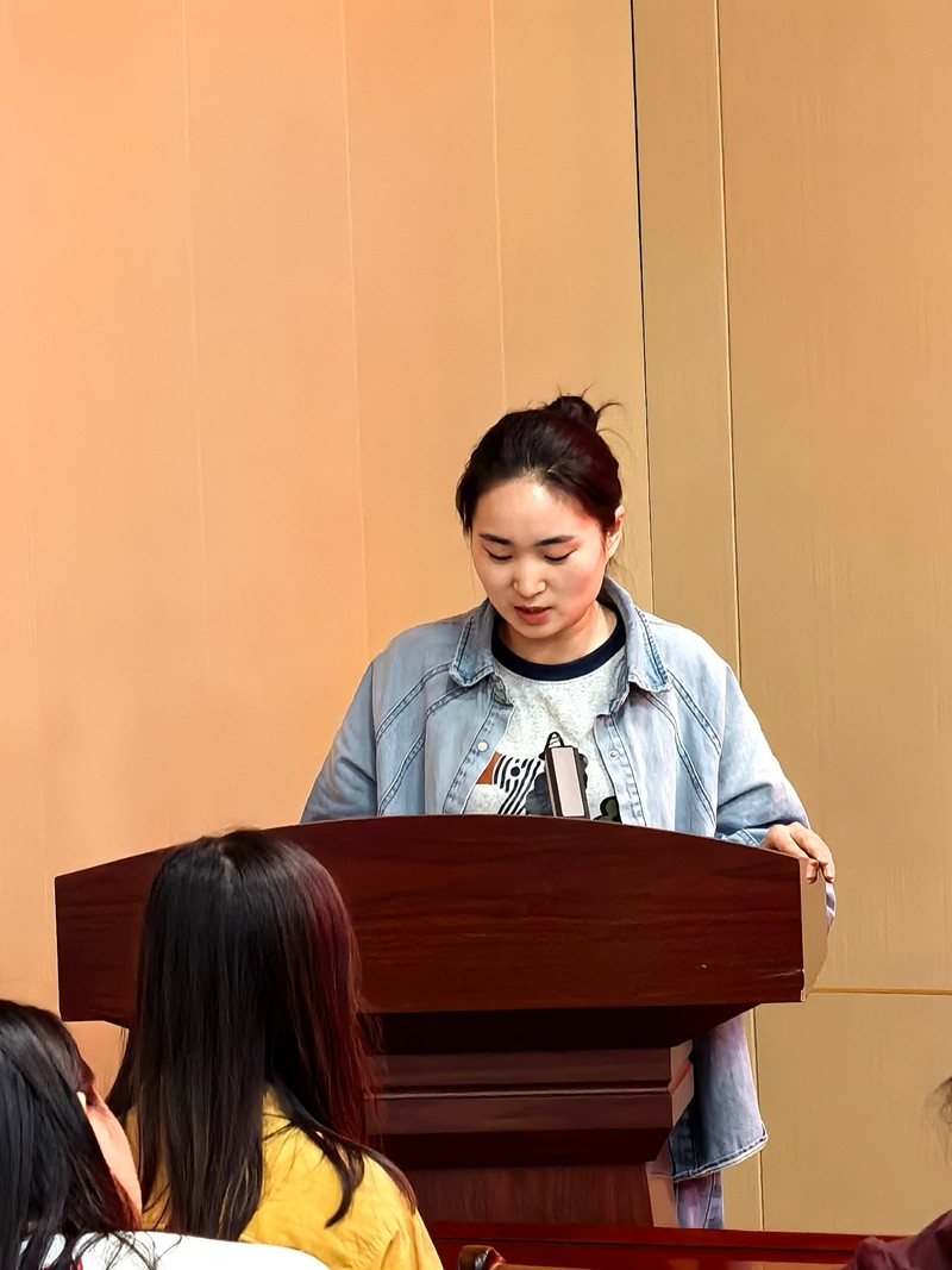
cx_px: 476
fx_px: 6895
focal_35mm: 188
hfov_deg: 7.9
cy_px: 635
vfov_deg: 10.5
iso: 250
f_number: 2.1
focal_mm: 15
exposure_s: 1/50
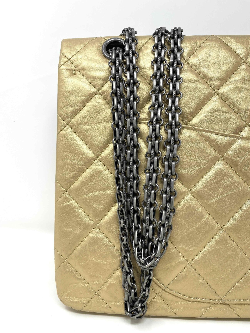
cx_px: 125
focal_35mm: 26
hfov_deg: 53.1
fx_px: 250
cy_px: 166
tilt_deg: -10.2
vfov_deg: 67.3
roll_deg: +0.3
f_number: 1.8
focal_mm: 4.25
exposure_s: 1/222
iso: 32
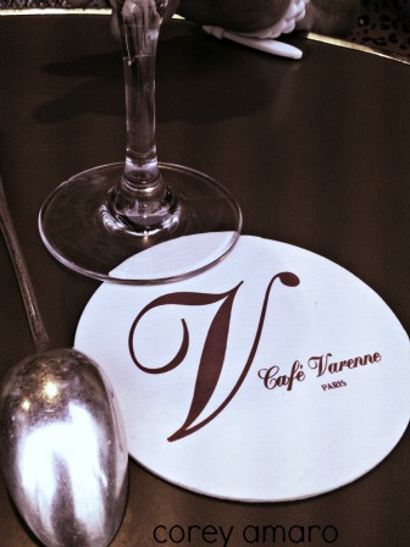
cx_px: 205
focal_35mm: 35
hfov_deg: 40.7
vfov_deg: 52.6
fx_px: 553
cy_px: 274
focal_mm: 3.85
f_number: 2.8
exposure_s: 1/137
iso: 64
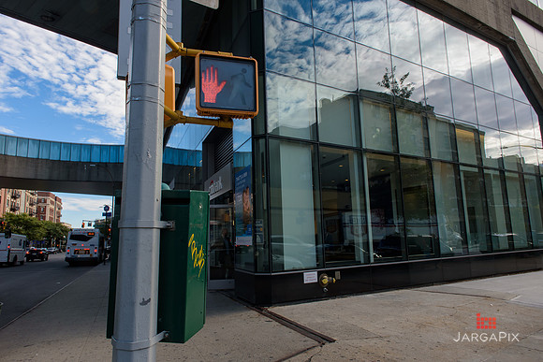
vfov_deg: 53.2
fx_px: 362
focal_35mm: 24
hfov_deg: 73.7
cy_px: 181
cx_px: 272
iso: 200
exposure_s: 1/30
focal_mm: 24
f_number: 16
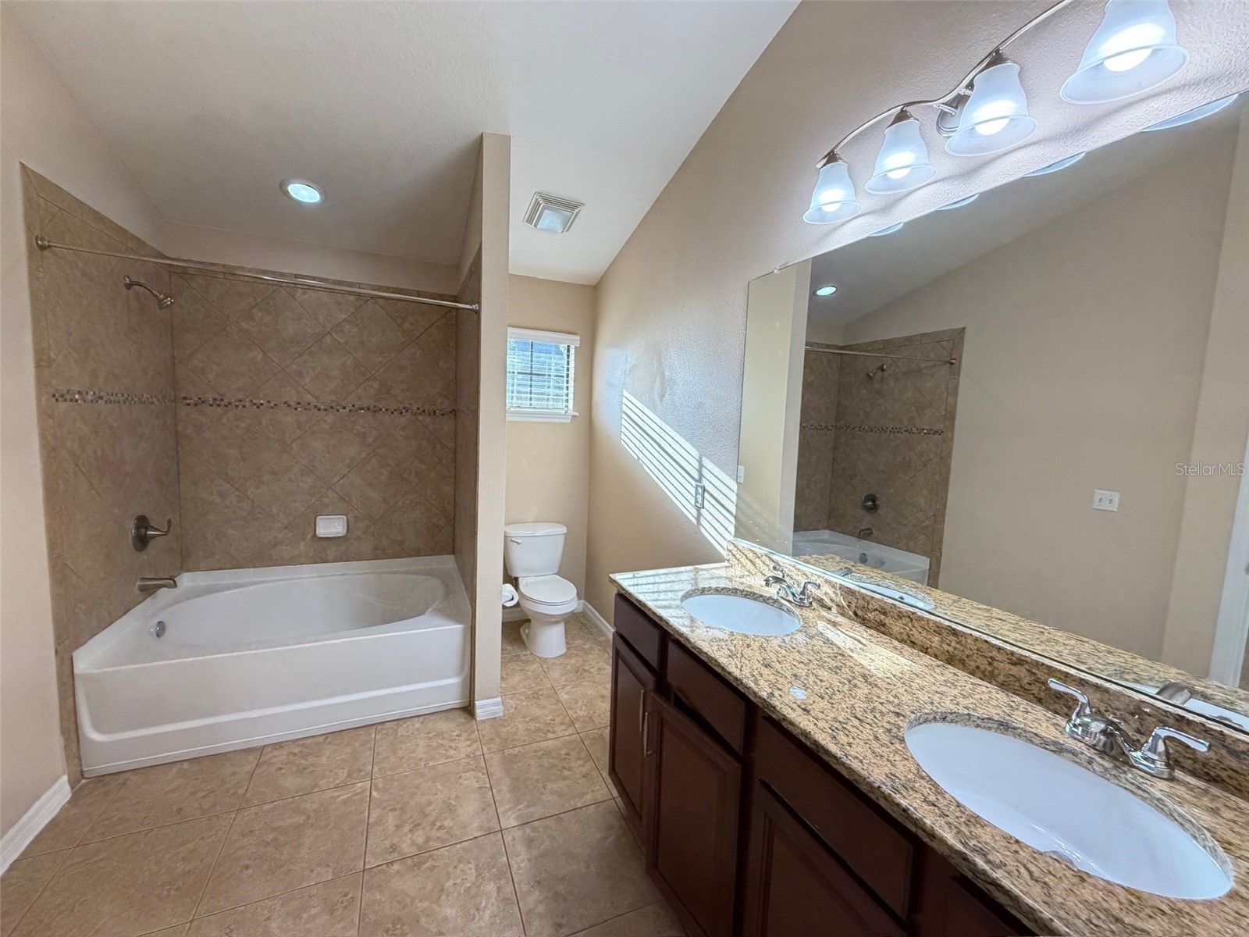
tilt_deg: -5.6
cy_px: 468
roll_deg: -2.3
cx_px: 624
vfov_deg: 85.7
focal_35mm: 14
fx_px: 505
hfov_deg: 102.1
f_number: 2.2
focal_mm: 2.22
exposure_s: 1/120
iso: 320
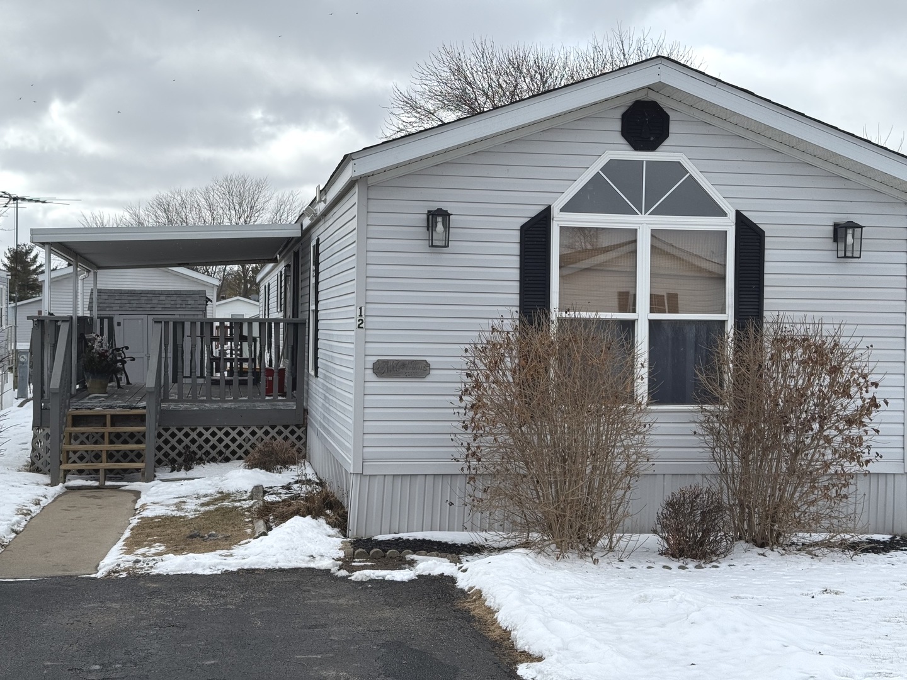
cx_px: 454
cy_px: 340
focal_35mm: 48
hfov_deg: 39.7
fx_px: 1258
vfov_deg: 30.3
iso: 64
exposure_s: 1/5376
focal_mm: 6.76
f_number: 1.78
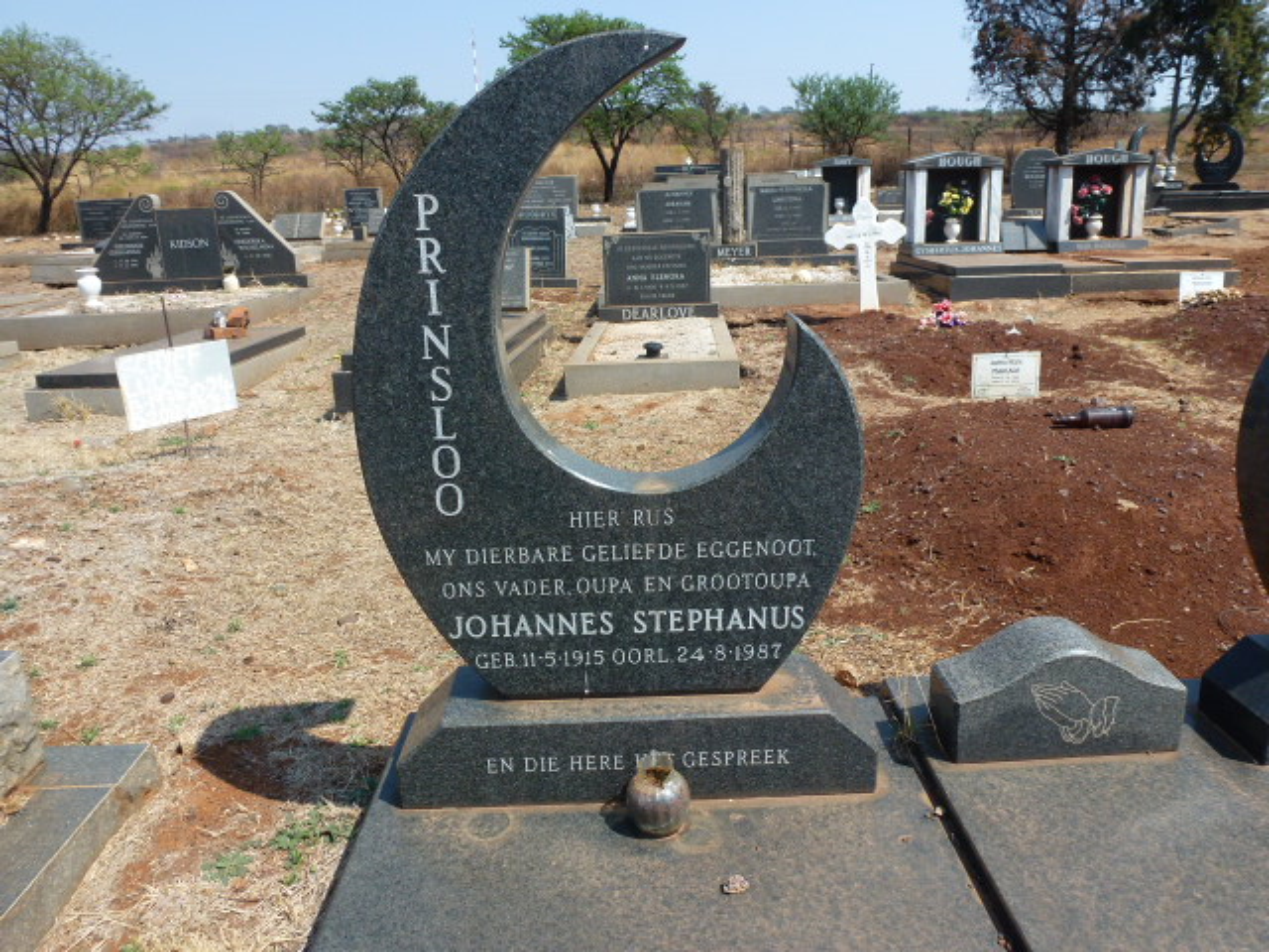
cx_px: 634
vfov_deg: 53.1
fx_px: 953
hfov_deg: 67.3
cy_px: 476
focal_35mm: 26
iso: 100
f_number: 4
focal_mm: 4.7
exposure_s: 1/640
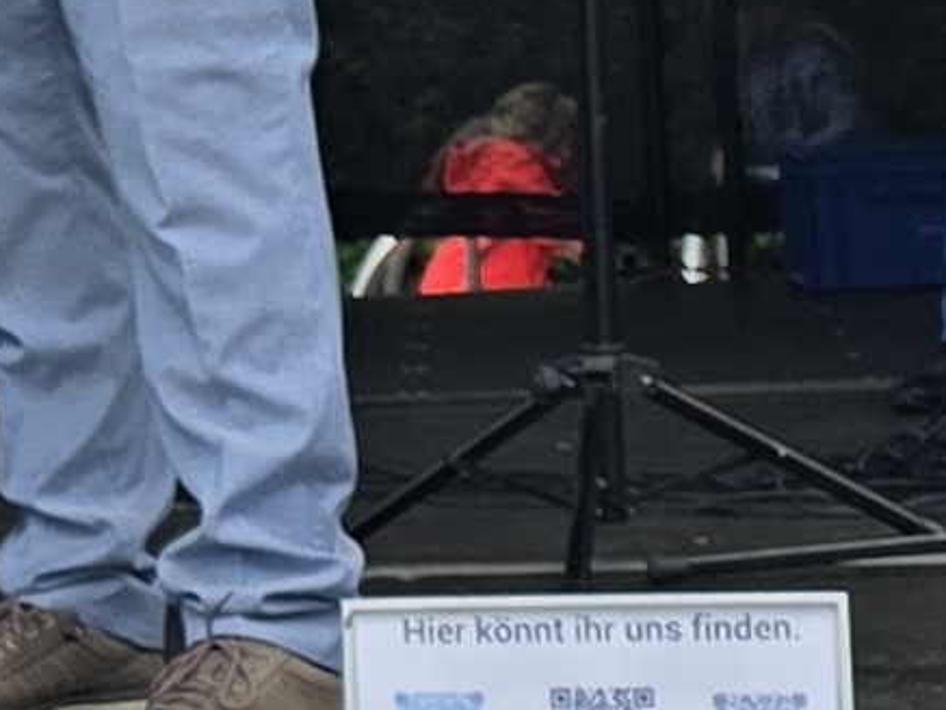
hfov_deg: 11.4
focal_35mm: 164
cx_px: -586
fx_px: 4483
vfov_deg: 8.8
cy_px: -390
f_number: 1.7
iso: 12
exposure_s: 1/288
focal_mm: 6.3
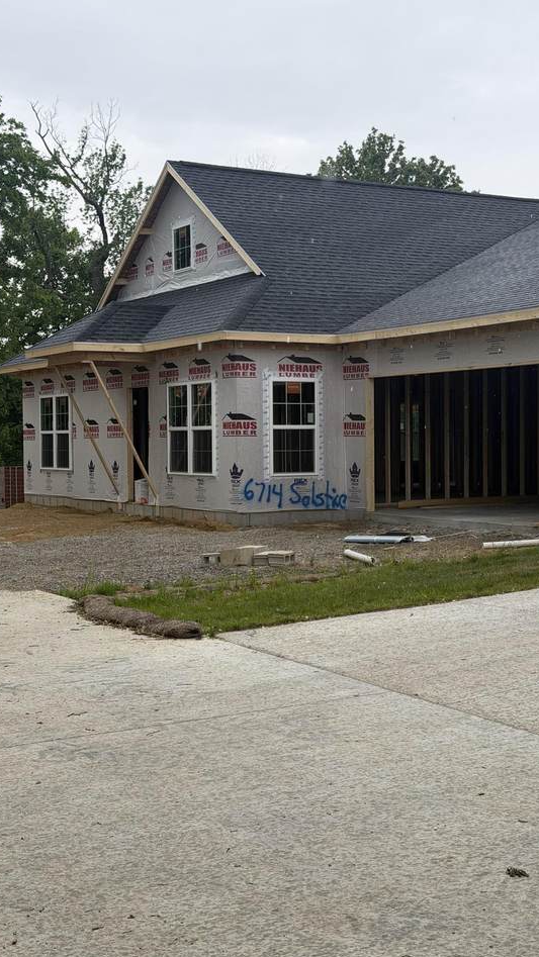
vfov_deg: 39.2
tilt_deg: -0.6
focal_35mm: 53
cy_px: 477
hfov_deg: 22.6
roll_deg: +0.6
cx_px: 301
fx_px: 1346
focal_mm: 6.76
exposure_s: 1/309
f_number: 1.78
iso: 64
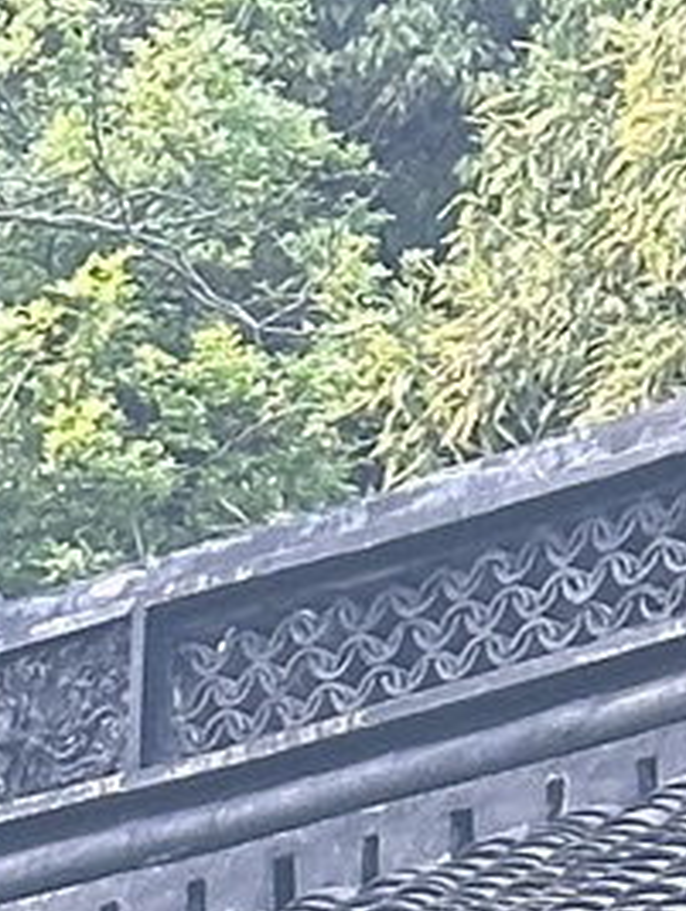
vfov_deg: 5.1
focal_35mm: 359
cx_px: -601
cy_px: 3245
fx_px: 9463
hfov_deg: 4.1
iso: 64
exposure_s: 1/349
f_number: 1.78
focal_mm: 6.86
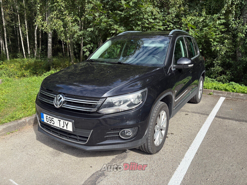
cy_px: 92
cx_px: 124
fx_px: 186
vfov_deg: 53.1
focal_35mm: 26
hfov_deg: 67.3
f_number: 1.6
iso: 64
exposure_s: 1/1901
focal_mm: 5.96
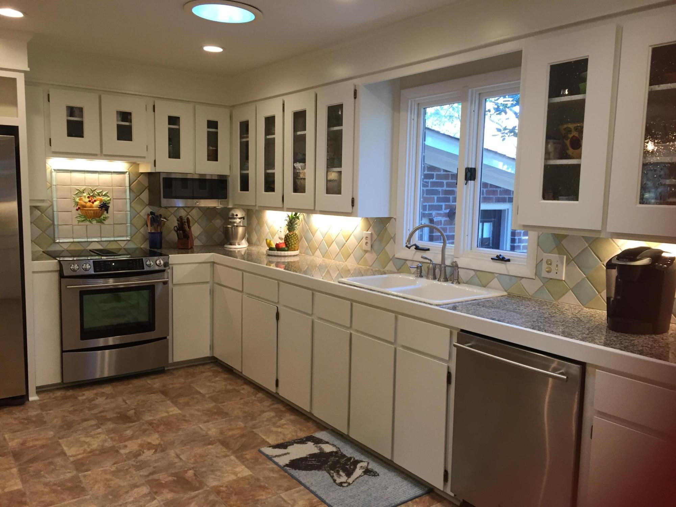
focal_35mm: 29
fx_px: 566
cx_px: 338
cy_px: 254
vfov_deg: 48.2
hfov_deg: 61.7
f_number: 2.2
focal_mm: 4.15
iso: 50
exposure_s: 1/30
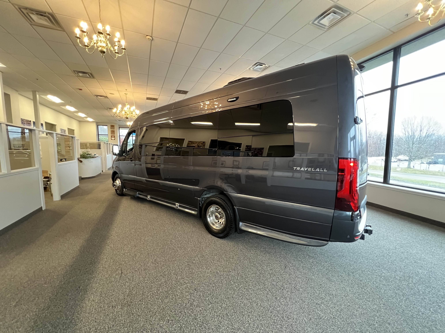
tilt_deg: -6.3
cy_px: 166
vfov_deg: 89.9
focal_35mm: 13
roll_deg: +0.5
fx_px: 167
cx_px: 222
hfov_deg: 106.2
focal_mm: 1.57
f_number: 1.8
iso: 640
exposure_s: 1/60
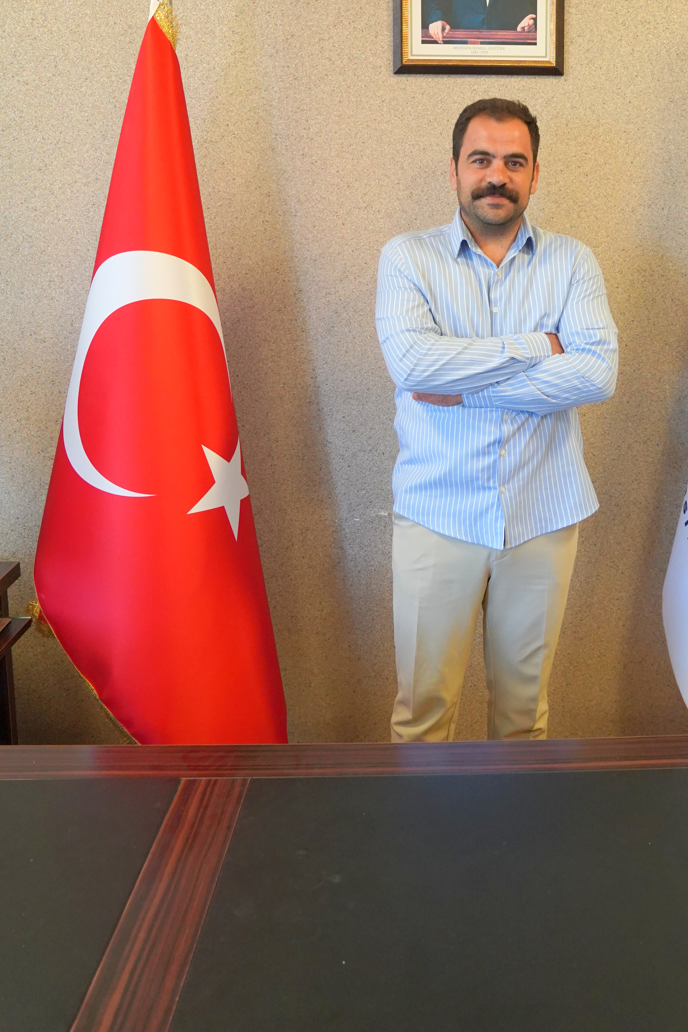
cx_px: 466
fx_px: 1032
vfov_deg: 52.1
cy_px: 339
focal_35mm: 36
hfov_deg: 36.4
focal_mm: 25
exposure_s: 1/160
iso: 3200
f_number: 4
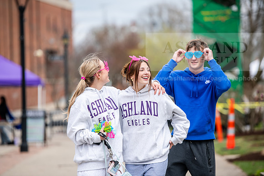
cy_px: 88
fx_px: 1284
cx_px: 132
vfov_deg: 7.9
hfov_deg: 11.7
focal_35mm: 175
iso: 160
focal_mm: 175
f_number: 3.2
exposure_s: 1/1600
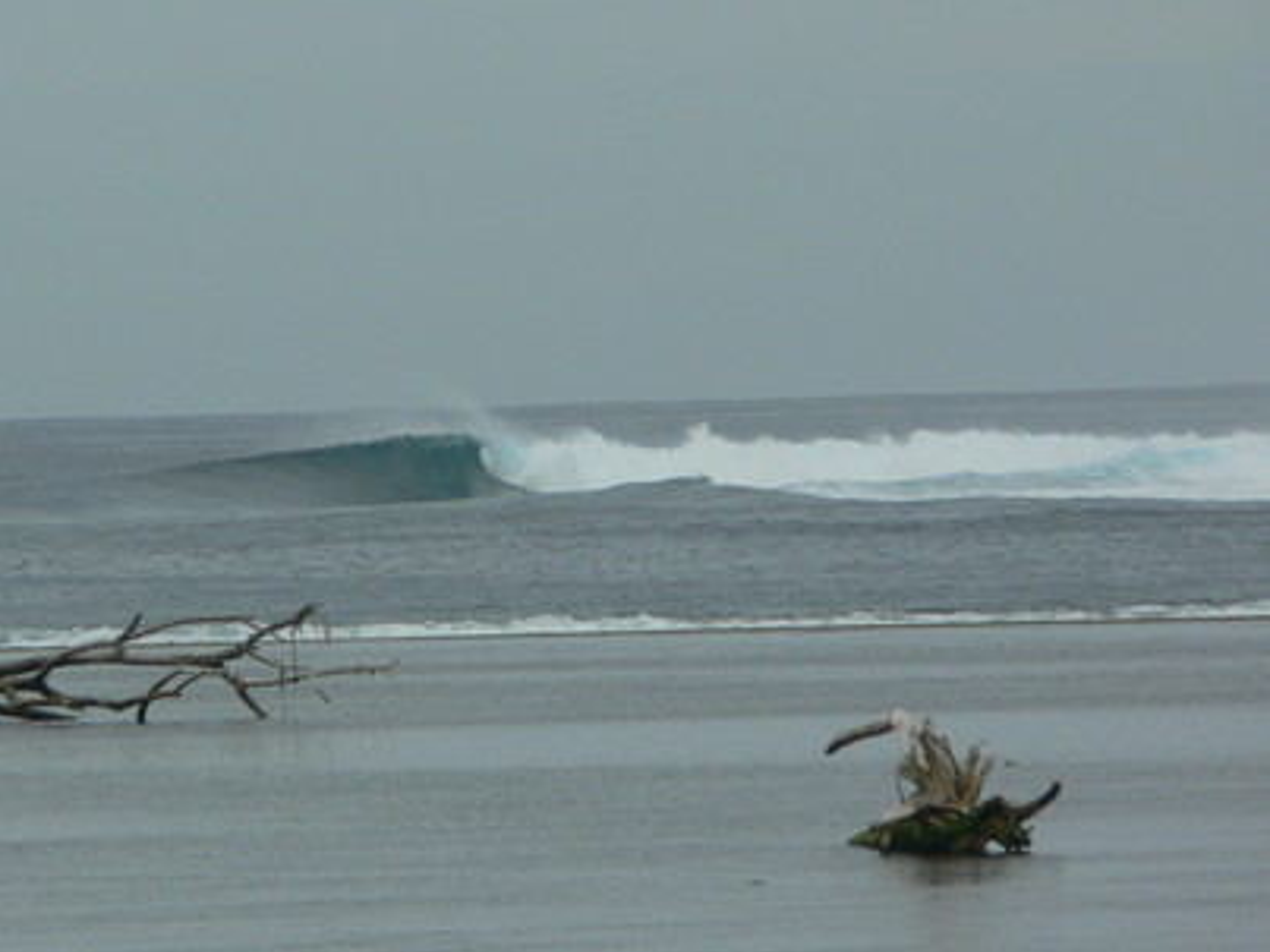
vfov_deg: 2.5
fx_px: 21603
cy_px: 467
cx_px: 408
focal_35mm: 589
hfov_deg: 3.4
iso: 80
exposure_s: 1/400
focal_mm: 72
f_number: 5
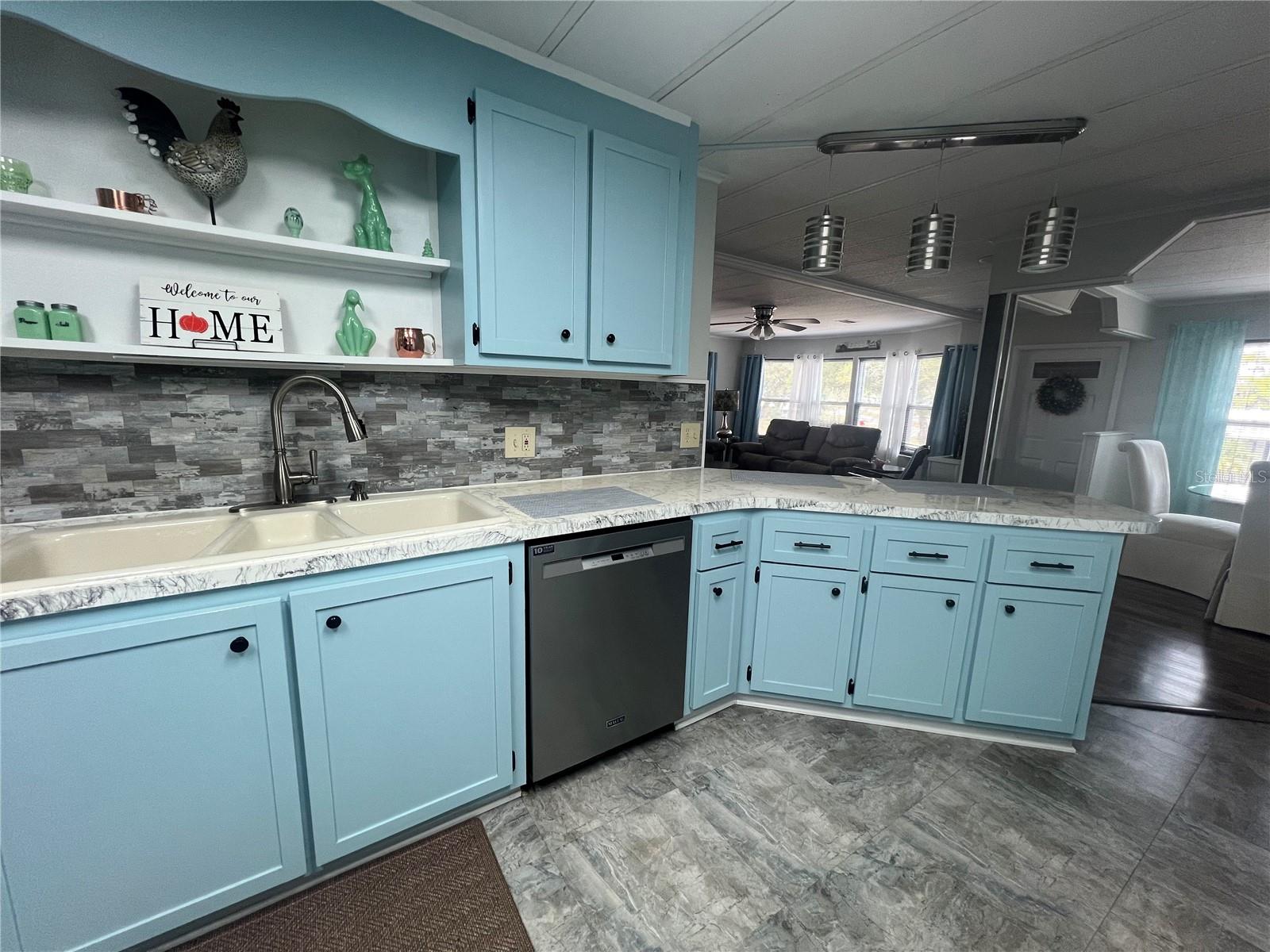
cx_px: 635
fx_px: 477
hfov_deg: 106.2
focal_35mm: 13
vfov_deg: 89.9
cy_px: 476
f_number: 1.8
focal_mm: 1.57
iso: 125
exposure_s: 1/60
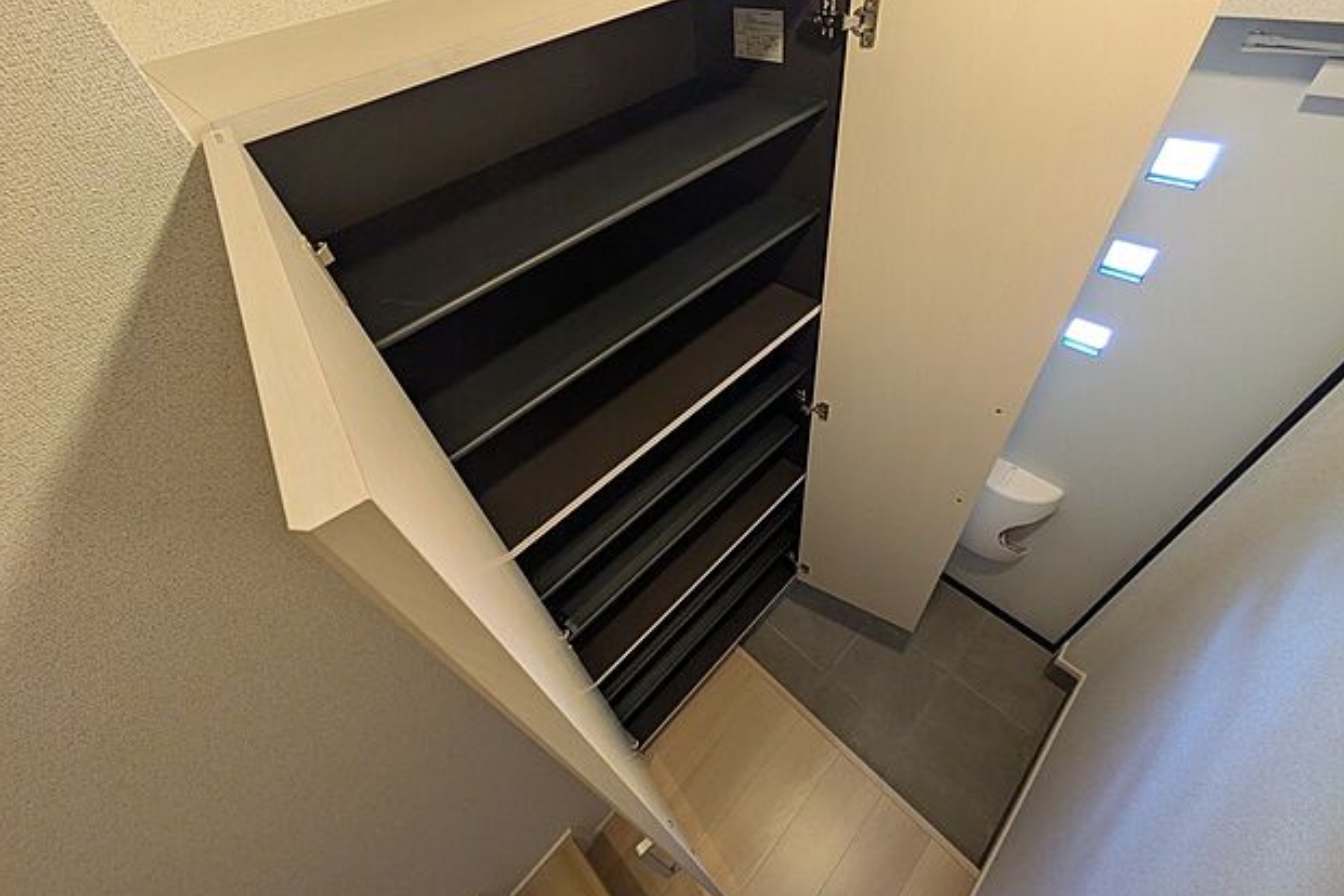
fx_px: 560
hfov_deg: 100.4
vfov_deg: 77.1
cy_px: 400
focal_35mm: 15
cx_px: 671
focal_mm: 1.83
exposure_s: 1/40
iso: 186
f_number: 2.2
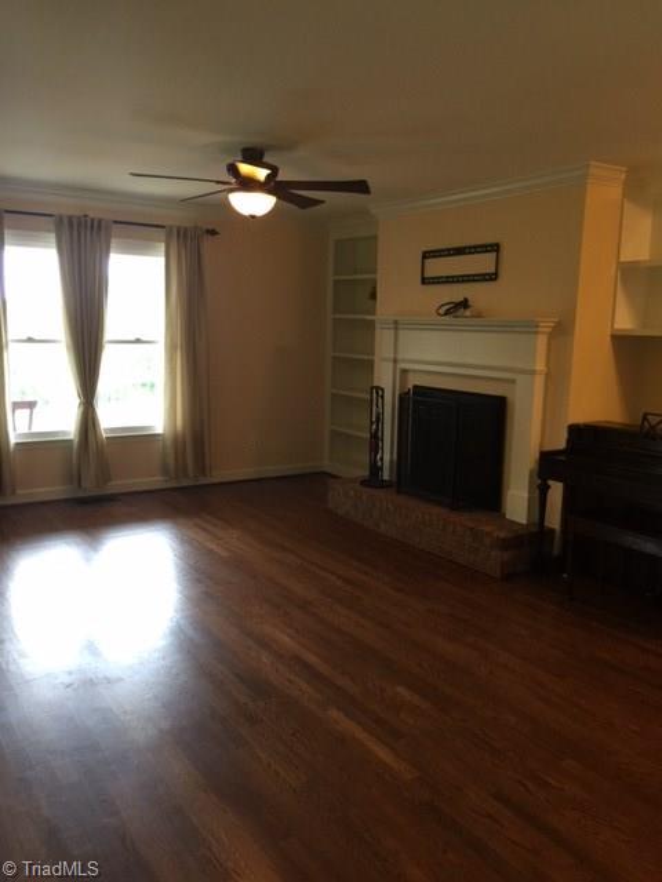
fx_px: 739
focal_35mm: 29
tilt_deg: -7.3
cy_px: 441
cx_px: 331
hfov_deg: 48.2
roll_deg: -1.1
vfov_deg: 61.7
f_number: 2.2
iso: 40
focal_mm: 4.15
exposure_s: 1/15
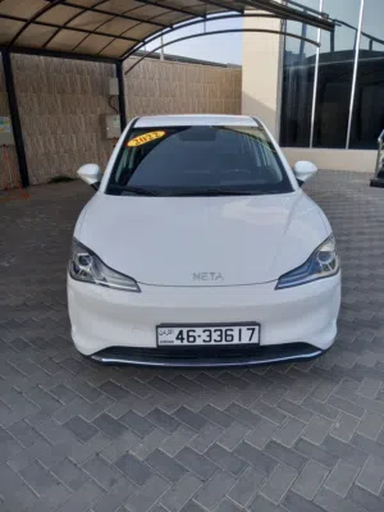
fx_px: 399
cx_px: 192
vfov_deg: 65.3
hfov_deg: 51.4
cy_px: 256
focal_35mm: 27
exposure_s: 1/170
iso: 20
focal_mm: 4
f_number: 1.8
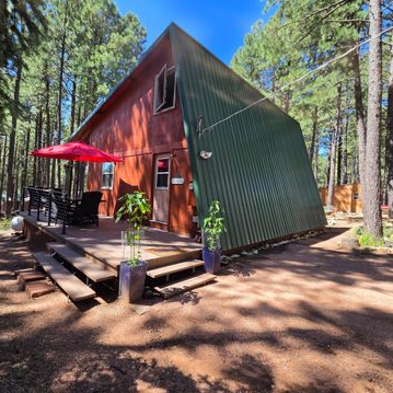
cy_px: 189
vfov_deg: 87.4
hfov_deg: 87.0
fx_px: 206
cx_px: 172
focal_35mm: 16
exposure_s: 1/827
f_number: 2.2
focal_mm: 2.2
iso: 100
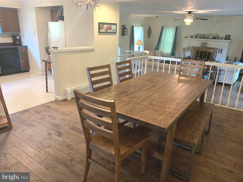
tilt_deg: -18.3
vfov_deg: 53.1
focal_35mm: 26
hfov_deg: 67.3
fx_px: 183
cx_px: 122
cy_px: 91
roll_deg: -2.0
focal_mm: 4.25
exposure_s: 1/40
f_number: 1.8
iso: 320
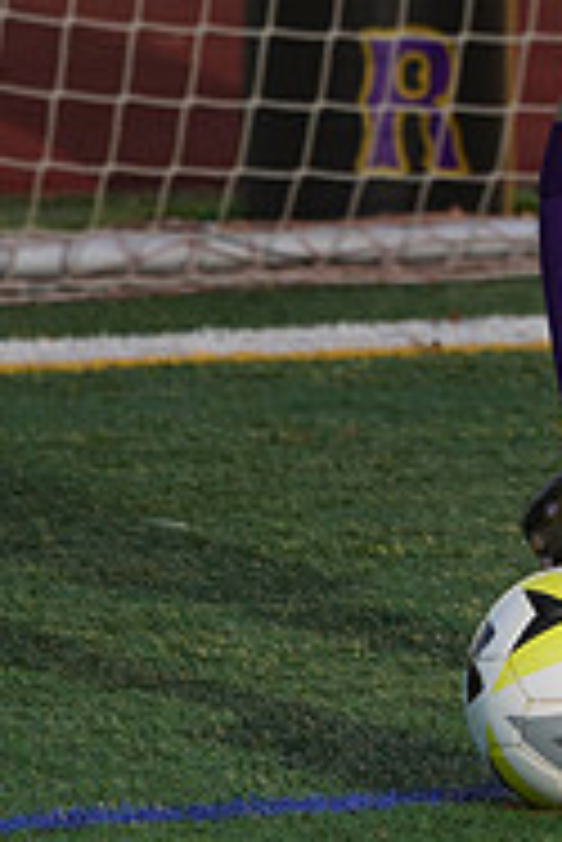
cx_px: 726
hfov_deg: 1.7
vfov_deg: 2.5
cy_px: -149
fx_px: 19422
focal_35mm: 831
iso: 100
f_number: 7.1
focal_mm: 268
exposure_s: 1/200
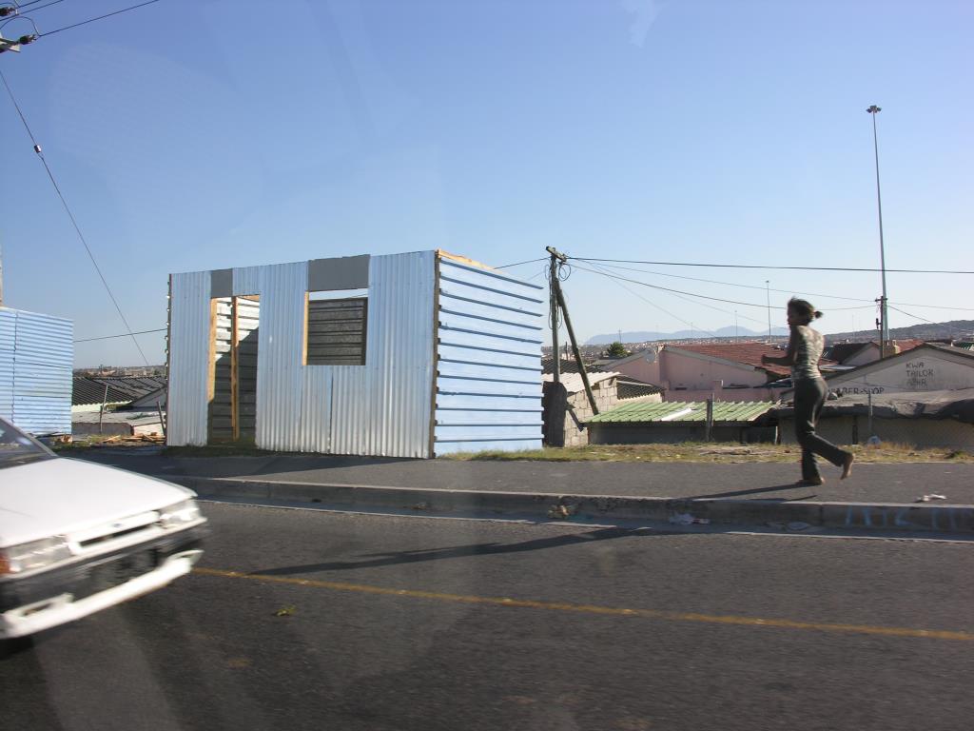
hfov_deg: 52.6
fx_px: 985
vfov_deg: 40.7
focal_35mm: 35
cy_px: 366
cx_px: 487
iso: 50
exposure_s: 1/172
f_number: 5.6
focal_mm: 8.9
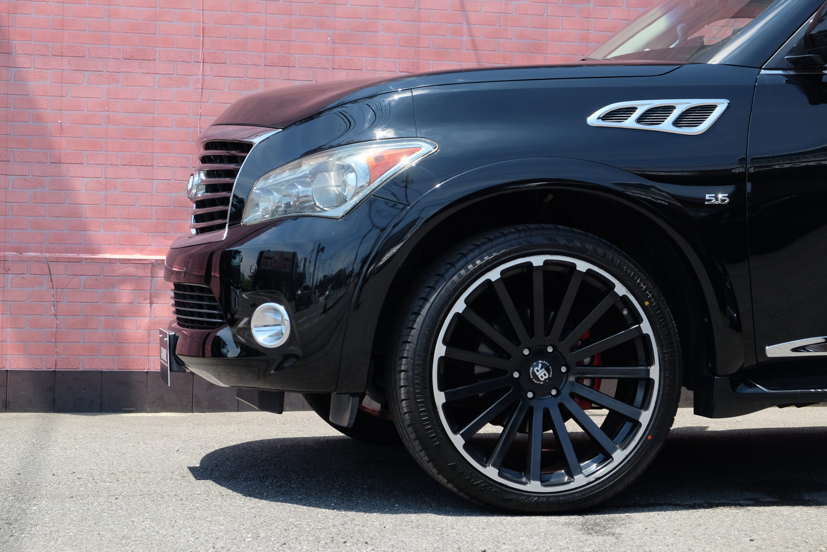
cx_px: 414
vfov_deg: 19.7
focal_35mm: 69
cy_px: 276
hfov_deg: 29.2
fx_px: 1585
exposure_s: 1/420
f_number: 6.4
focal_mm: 46.3
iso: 400
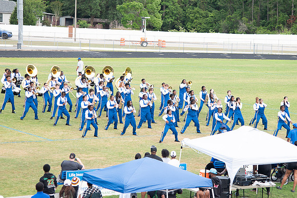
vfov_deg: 9.9
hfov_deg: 14.8
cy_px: 106
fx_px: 1141
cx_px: 178
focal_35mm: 138
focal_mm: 82
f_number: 4
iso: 100
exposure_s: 1/200
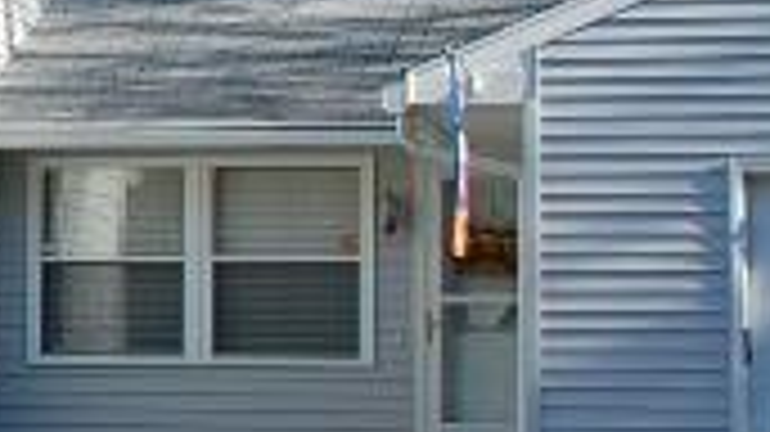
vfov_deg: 6.4
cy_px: 20
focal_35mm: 188
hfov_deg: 10.9
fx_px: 3837
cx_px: -468
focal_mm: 20
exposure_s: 1/200
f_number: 8
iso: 200
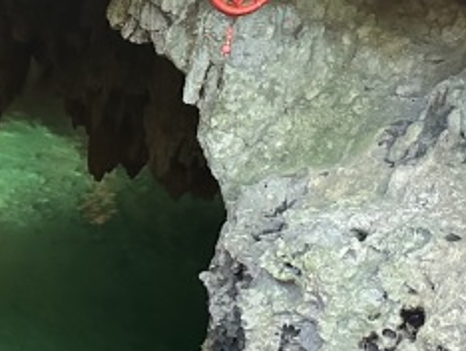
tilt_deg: -35.0
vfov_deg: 16.9
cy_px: 469
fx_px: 1105
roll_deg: -1.8
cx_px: -181
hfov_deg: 21.0
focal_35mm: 82
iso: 1000
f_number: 1.78
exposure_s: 1/45
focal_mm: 6.86
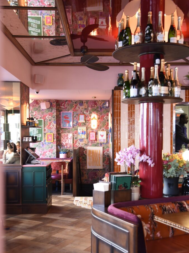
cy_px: 137
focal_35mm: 44
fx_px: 320
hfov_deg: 32.9
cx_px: 95
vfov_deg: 42.9
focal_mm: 40
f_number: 5.6
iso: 800
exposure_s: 1/50
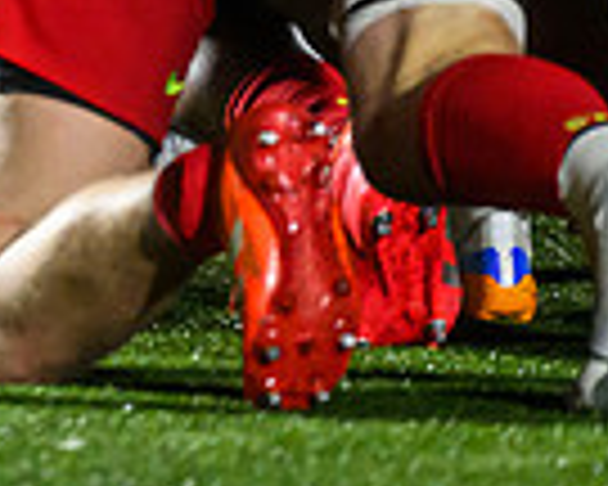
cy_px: -70
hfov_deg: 1.0
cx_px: -807
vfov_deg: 0.8
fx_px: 34729
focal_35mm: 1930
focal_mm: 400
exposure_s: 1/1600
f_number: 3.2
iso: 5000
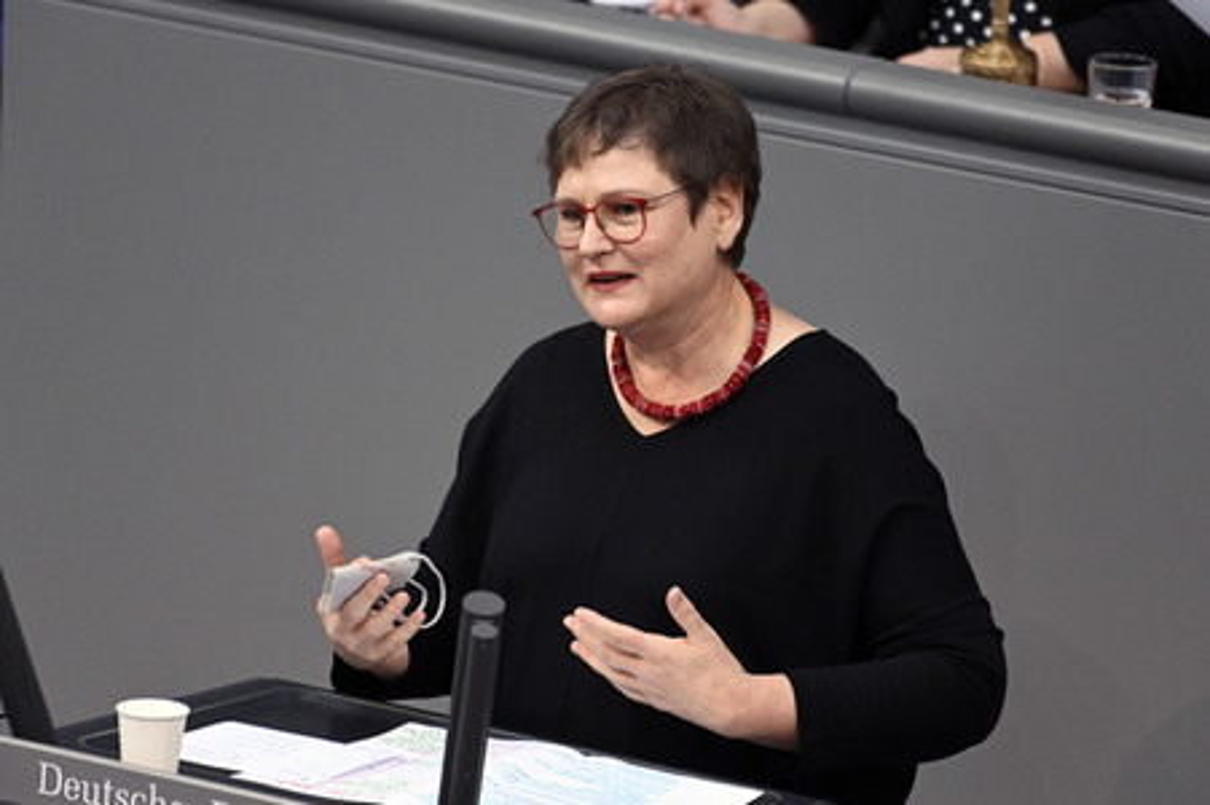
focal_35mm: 480
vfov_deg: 2.9
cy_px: 402
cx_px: 605
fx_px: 16121
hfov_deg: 4.3
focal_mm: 480
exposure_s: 1/320
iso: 8000
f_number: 5.6
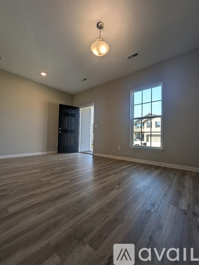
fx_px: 99
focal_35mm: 13
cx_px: 100
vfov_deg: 106.1
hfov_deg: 90.0
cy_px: 132
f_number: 2.2
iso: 71
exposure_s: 1/257
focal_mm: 1.95
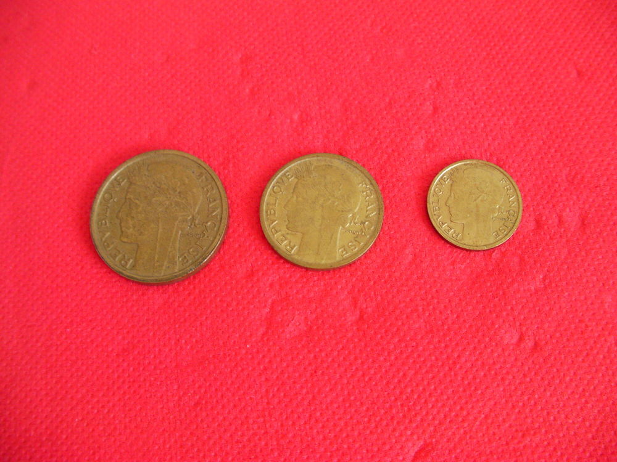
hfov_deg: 49.0
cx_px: 308
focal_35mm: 38
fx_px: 677
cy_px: 231
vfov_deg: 37.7
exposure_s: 1/30
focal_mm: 6.3
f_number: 3.5
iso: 120
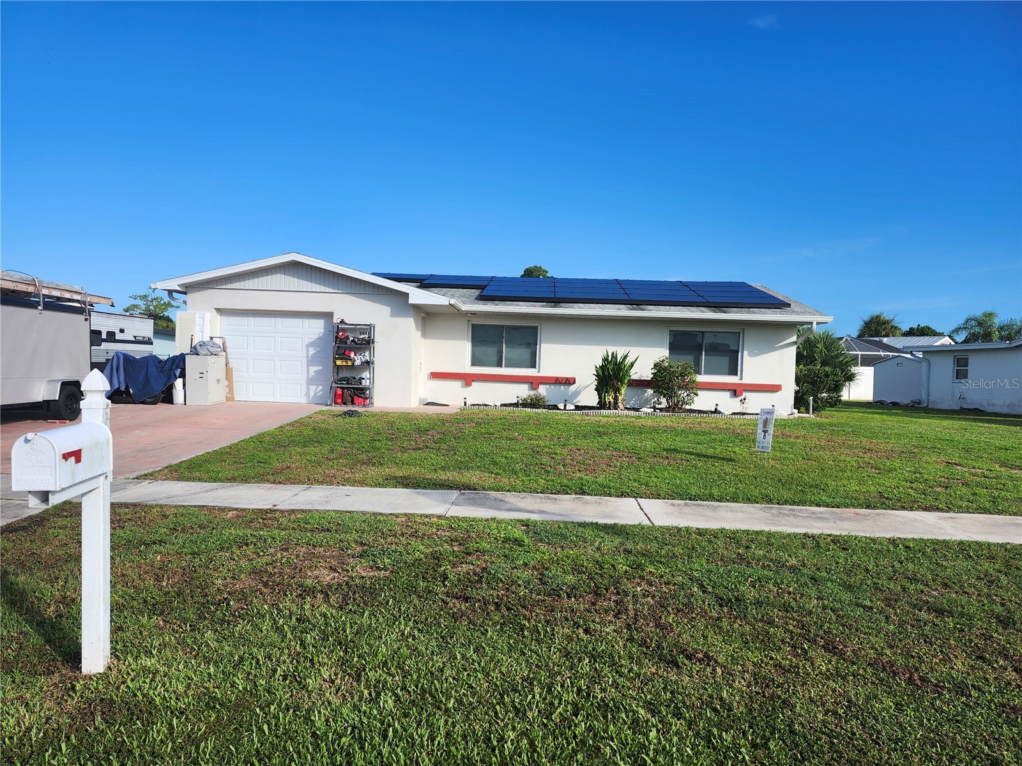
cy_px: 383
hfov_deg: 73.9
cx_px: 511
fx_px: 679
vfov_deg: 58.9
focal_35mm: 23
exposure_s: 1/1513
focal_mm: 5.54
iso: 25
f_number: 1.8
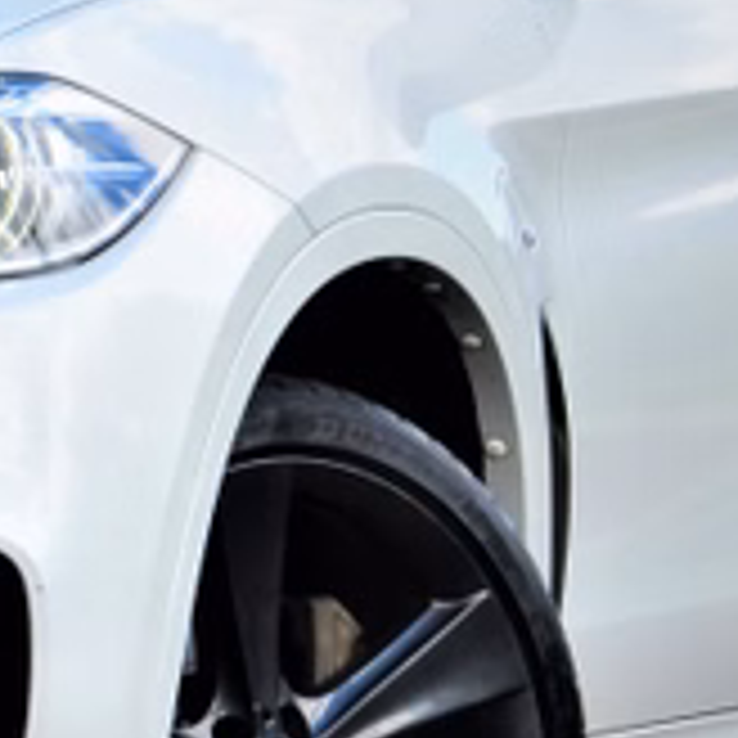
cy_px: 374
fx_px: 7767
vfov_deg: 5.4
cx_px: -310
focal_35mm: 322
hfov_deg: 5.4
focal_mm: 52
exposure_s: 1/100
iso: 200
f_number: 11
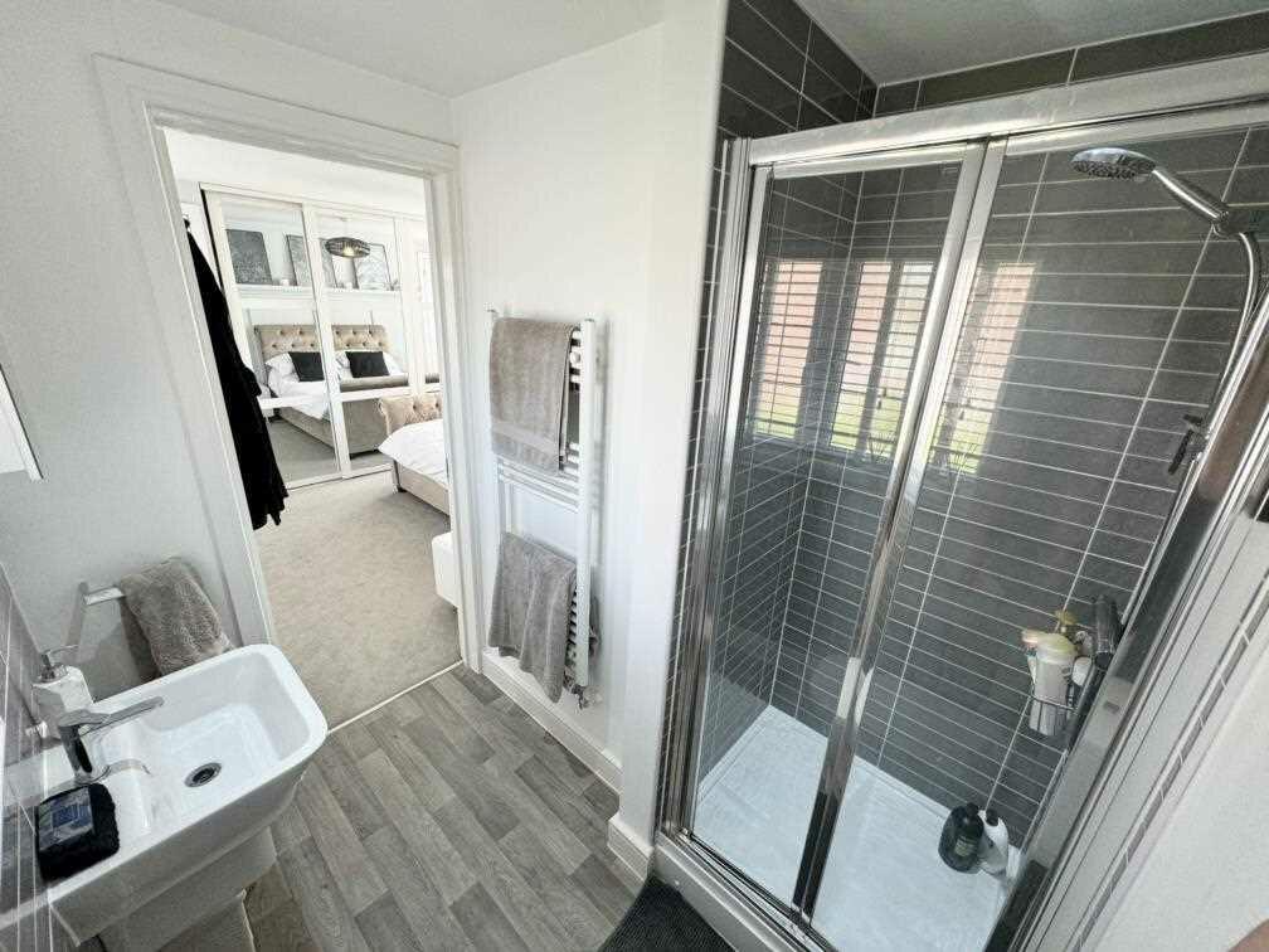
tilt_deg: -19.3
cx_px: 634
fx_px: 513
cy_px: 476
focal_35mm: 14
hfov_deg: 102.1
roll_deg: -1.9
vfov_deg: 85.7
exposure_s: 1/100
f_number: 2.2
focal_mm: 2.22
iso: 100
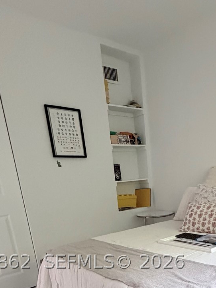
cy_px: 262
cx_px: 161
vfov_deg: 51.2
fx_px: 258
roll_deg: +3.3
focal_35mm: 31
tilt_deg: -17.7
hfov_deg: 44.0
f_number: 2.2
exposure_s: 1/60
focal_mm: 2.22
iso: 640
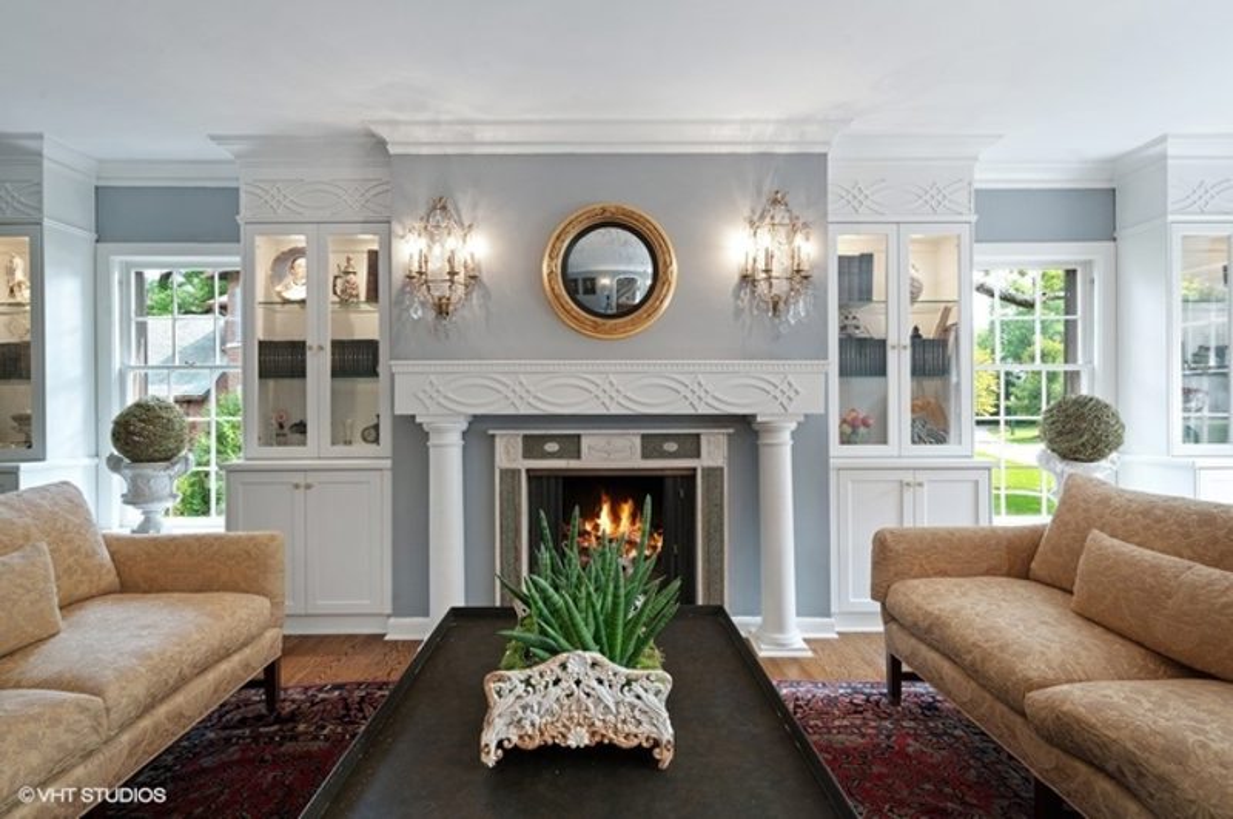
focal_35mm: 17
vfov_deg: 70.3
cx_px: 616
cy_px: 410
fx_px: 581
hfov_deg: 93.4
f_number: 8
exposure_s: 1
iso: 200
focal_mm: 17
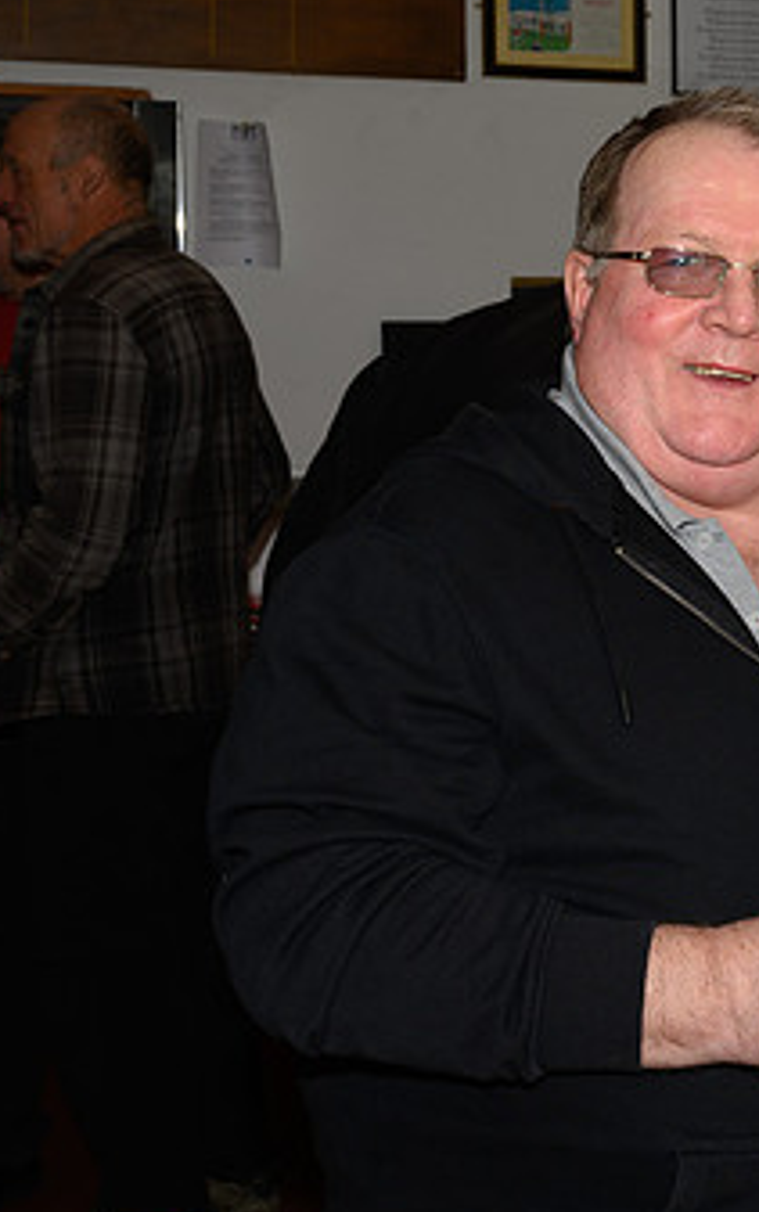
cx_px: 1131
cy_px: 412
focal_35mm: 75
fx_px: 2479
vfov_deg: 27.3
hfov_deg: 16.0
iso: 64
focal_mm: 26.5
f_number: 7.1
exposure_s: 1/60
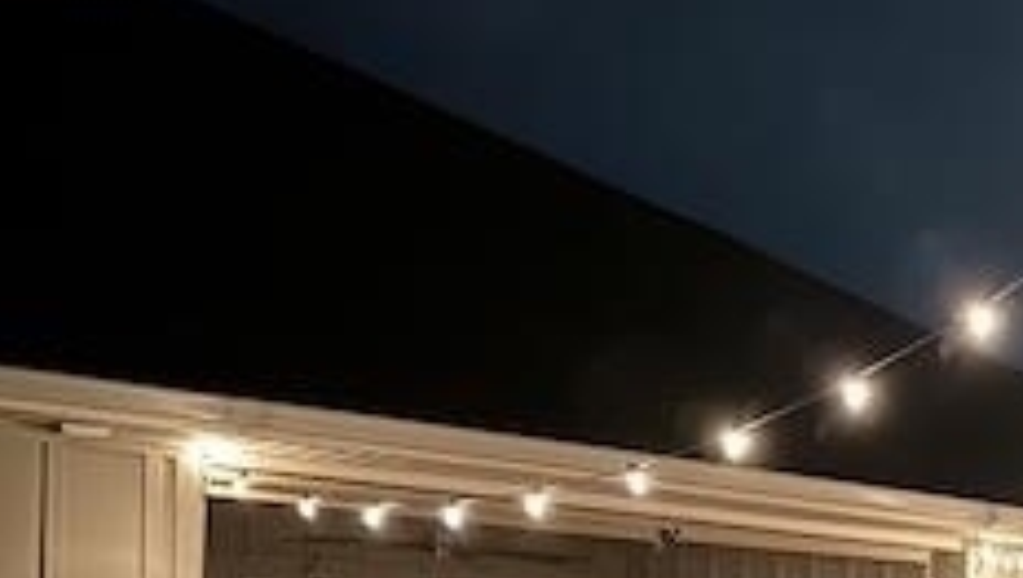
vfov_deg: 16.0
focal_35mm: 72
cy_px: 724
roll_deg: -0.8
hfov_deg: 25.9
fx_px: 1955
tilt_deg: +0.2
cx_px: 1261
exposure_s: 1/9
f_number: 1.78
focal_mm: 6.86
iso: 1600
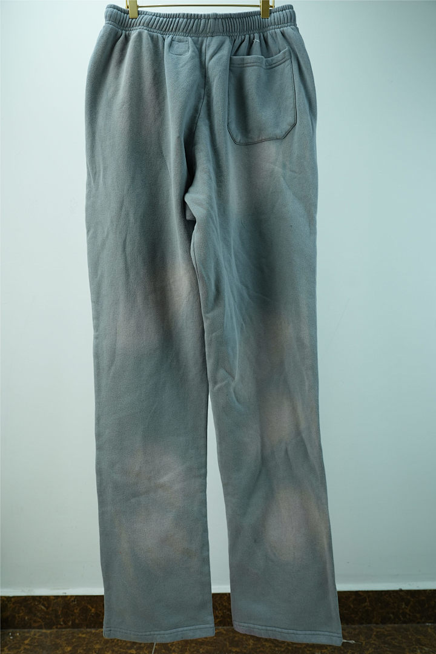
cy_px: 327
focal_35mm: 29
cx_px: 218
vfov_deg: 63.7
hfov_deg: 45.0
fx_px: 527
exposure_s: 1/250
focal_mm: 29
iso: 640
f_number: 4.5
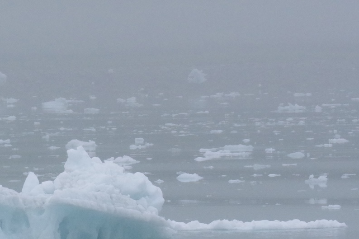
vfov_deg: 2.4
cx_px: -68
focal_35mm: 567
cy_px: 183
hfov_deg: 3.6
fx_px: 5653
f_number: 13
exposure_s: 1/2000
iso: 3200
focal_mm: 150
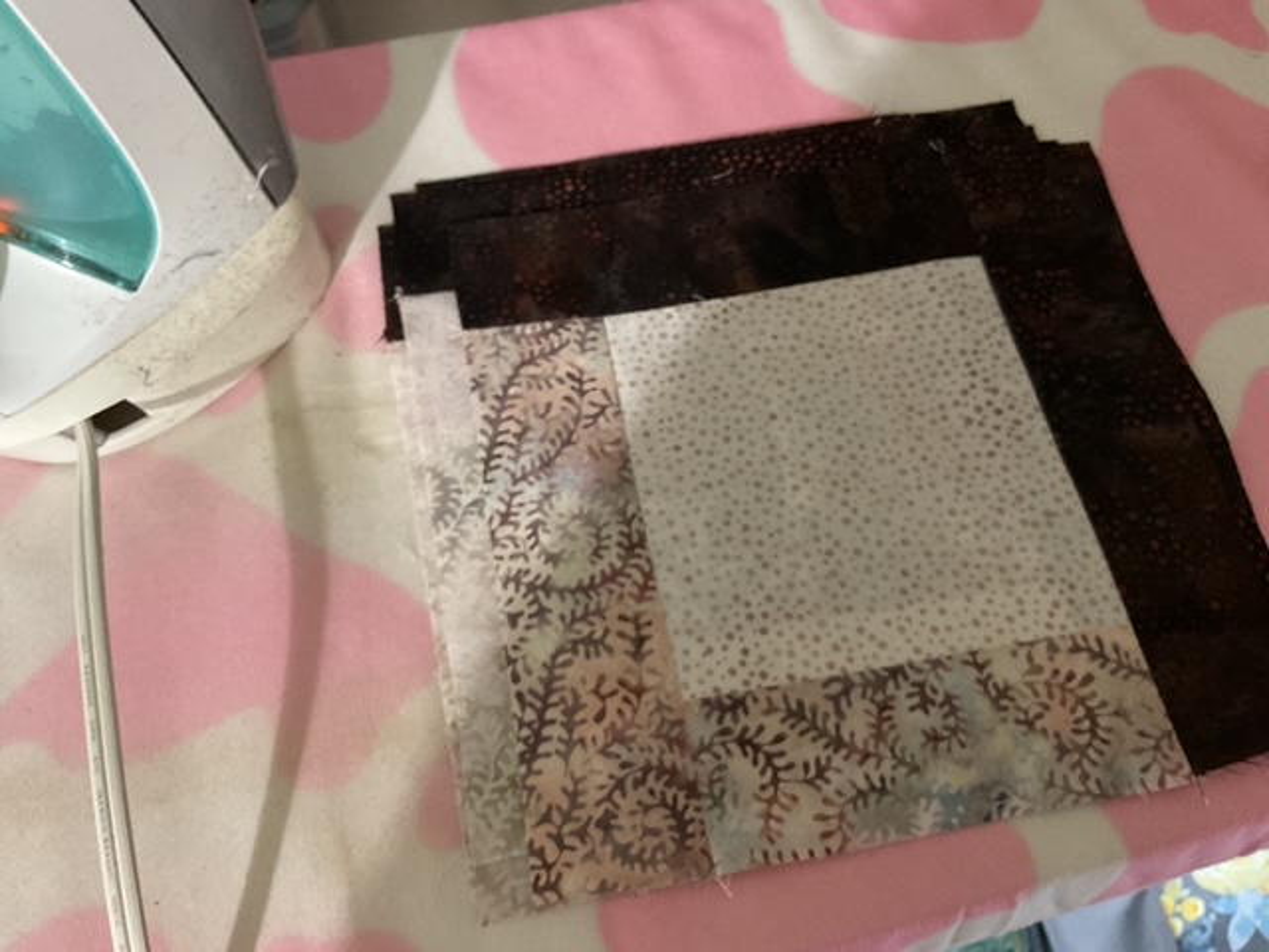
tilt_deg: -66.9
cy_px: 476
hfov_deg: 61.7
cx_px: 634
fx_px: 1063
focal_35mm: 29
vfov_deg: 48.2
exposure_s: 1/30
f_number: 1.8
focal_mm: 3
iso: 400
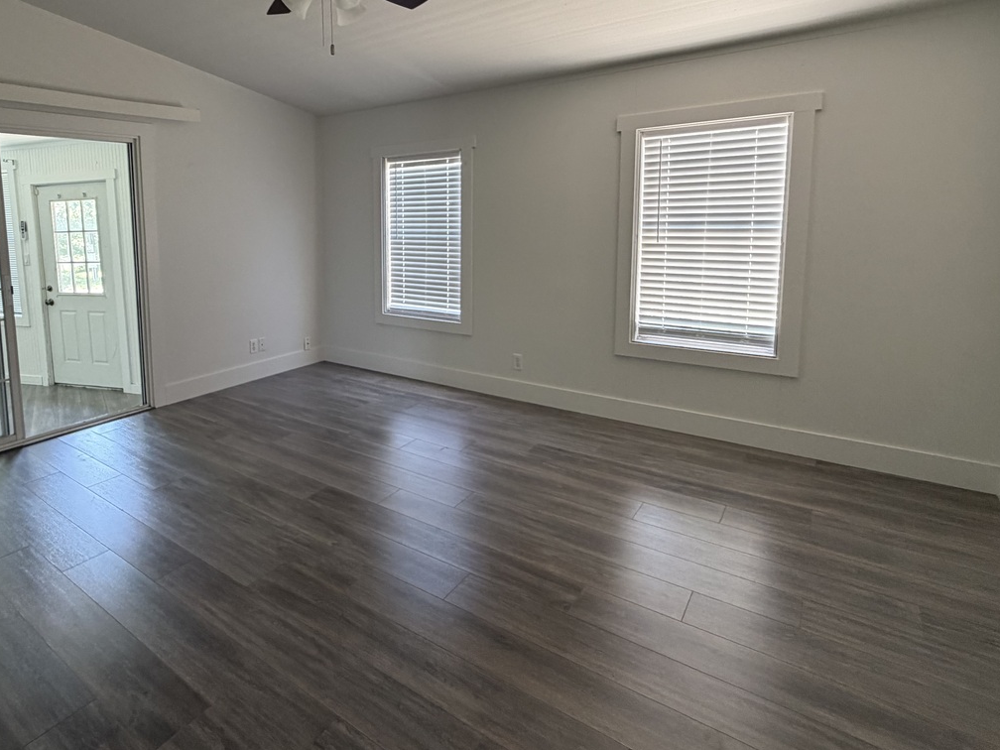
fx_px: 578
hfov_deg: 80.1
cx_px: 368
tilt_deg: -6.7
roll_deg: +1.4
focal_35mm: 20
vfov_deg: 65.0
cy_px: 282
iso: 250
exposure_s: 1/60
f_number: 2.2
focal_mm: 2.22
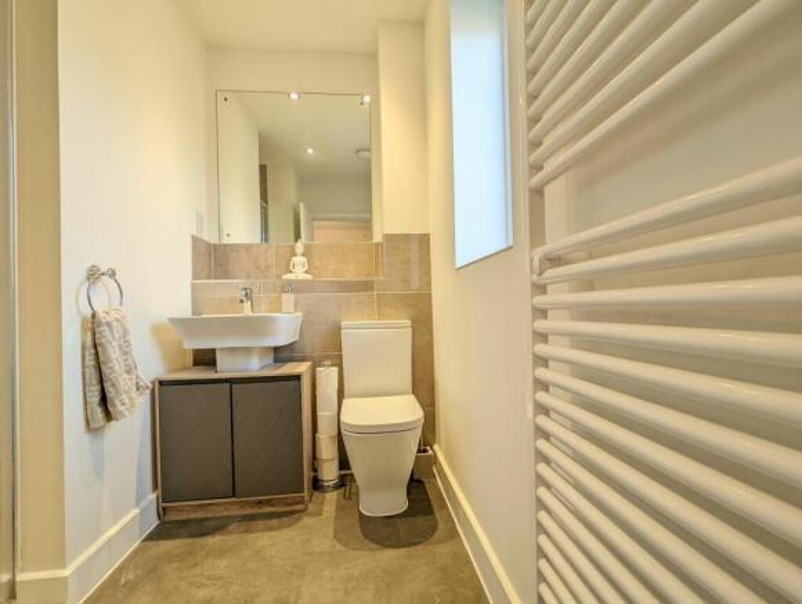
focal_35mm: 16
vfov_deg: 78.3
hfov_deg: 94.4
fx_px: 371
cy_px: 302
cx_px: 401
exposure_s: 1/90.1
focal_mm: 2.35
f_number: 2.2
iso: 78
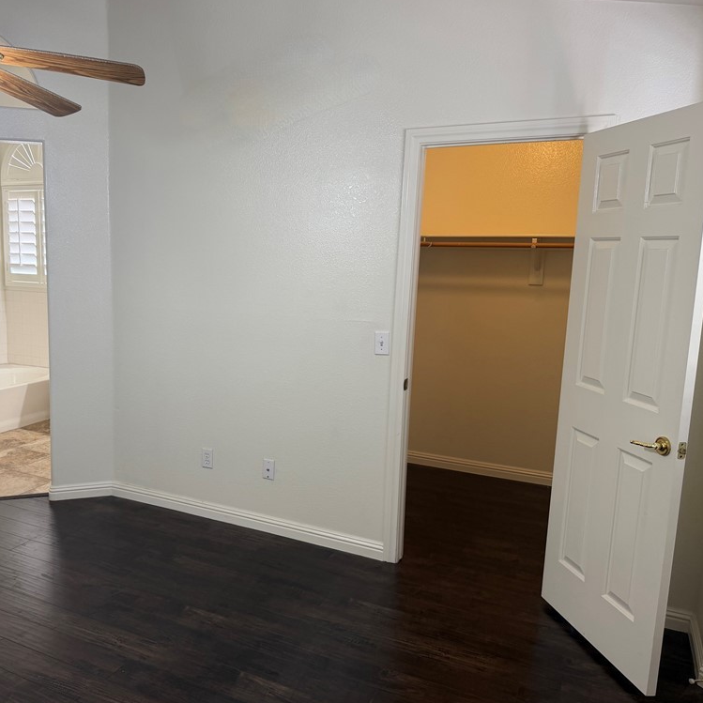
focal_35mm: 29
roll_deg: -1.1
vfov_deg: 55.6
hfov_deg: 54.6
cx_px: 239
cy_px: 350
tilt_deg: -8.9
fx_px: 666
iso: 125
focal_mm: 6.76
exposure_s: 1/120
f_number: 1.78
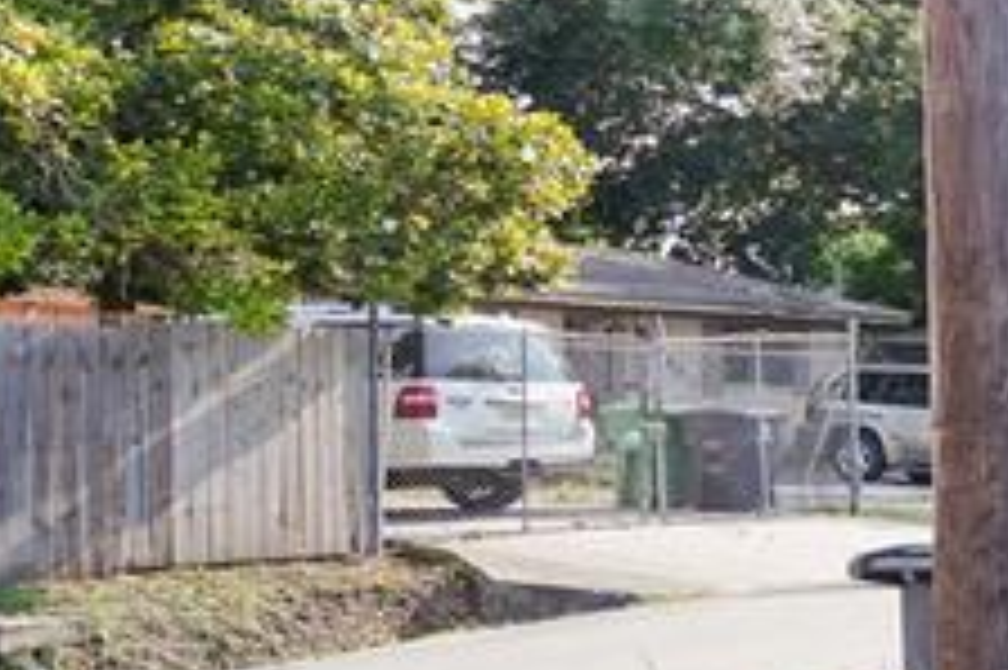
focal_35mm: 73
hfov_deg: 16.5
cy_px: 468
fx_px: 2042
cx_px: 2250
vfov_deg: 18.6
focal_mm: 16
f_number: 4
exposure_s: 1/3200
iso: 800
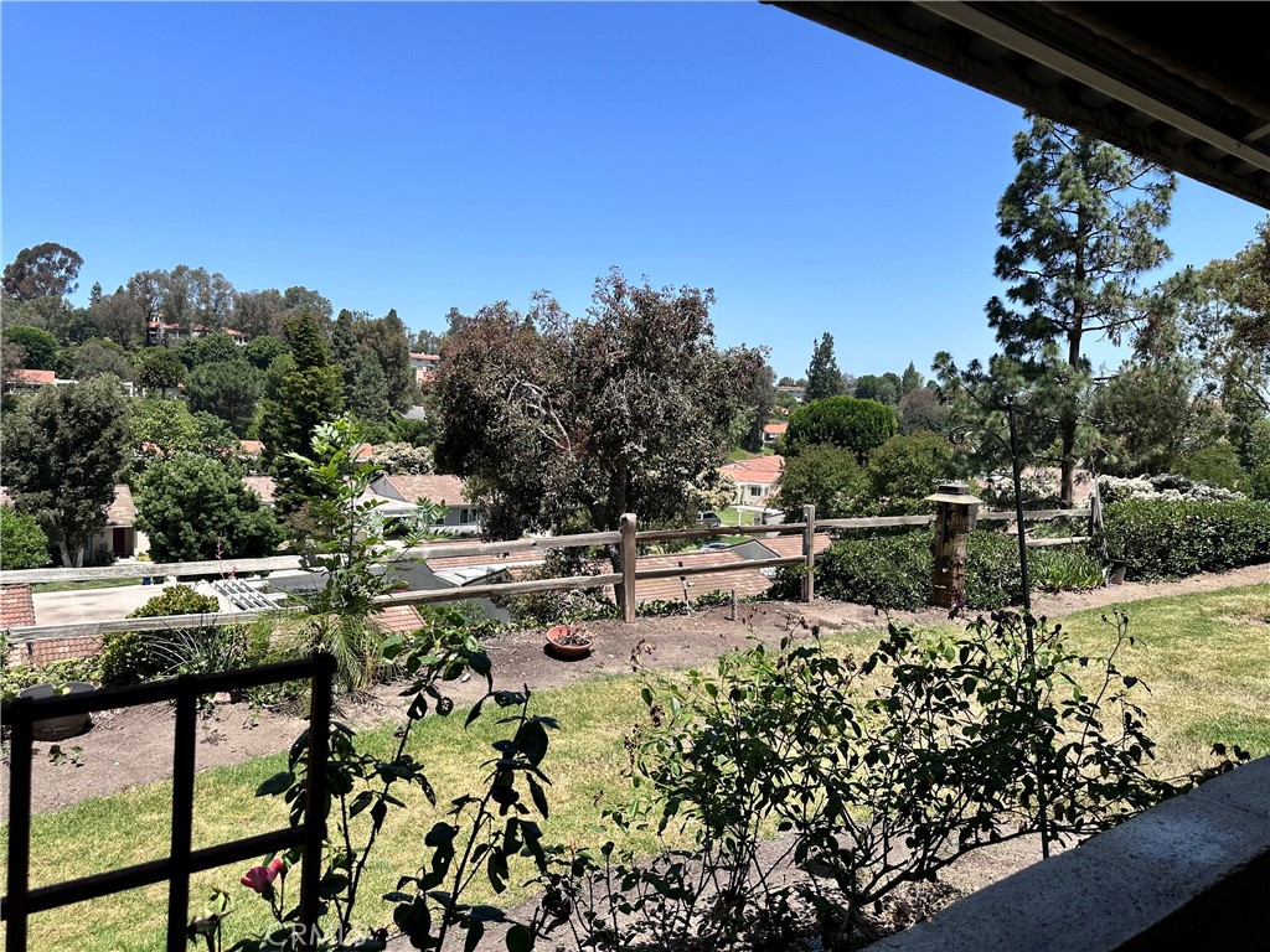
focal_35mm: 24
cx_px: 635
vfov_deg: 56.8
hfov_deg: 71.6
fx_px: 881
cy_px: 476
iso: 80
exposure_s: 1/3155
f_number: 1.78
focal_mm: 6.86
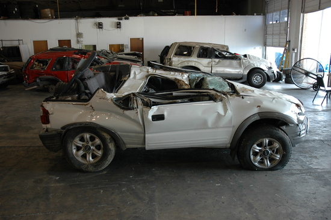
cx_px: 166
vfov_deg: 39.9
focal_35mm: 33
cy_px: 110
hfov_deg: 57.3
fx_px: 303
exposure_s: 1/50
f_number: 3.8
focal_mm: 22
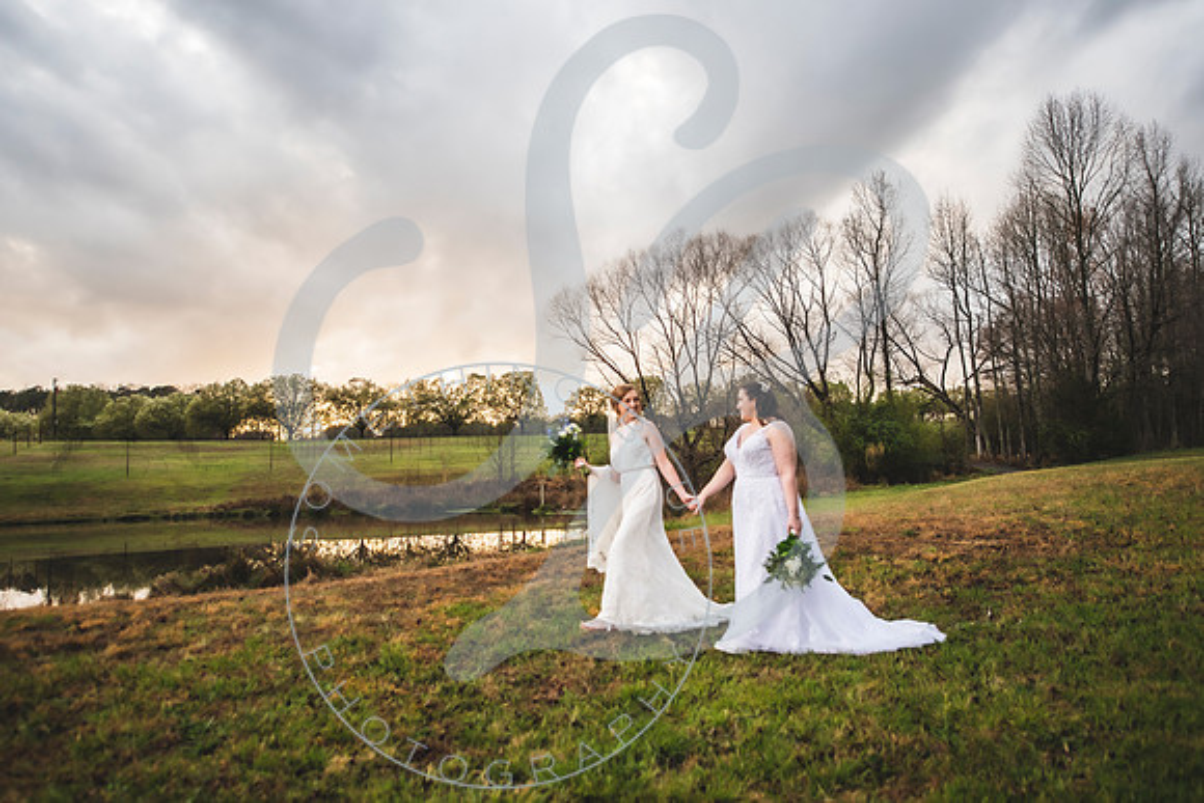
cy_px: 401
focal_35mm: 25
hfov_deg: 71.2
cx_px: 618
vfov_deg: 51.0
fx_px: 841
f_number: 2.8
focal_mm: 24
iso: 320
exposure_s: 1/500
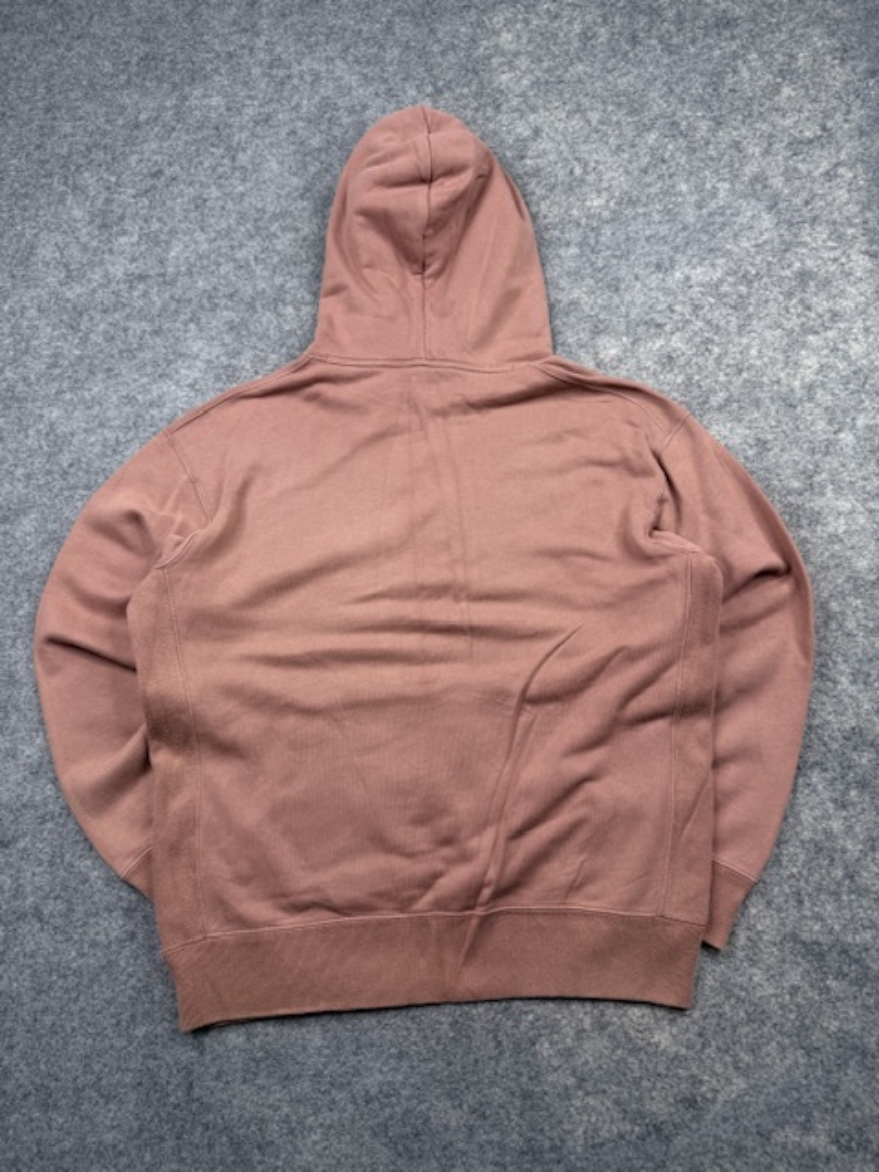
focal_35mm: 24
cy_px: 586
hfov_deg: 56.8
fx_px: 813
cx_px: 440
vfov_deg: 71.6
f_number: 1.78
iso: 50
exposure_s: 1/124
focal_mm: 6.76
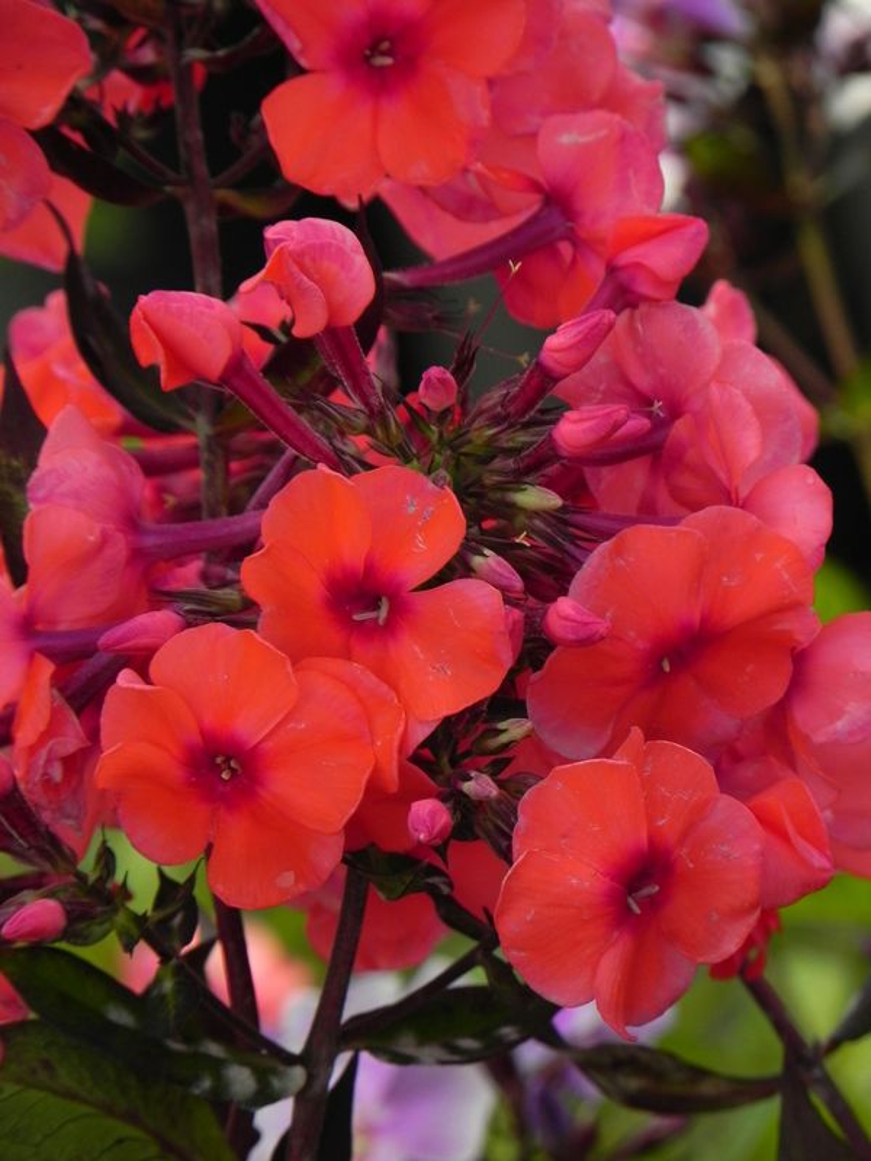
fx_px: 16137
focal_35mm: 481
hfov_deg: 3.1
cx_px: 436
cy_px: 580
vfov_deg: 4.1
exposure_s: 1/500
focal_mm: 85.6
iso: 160
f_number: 5
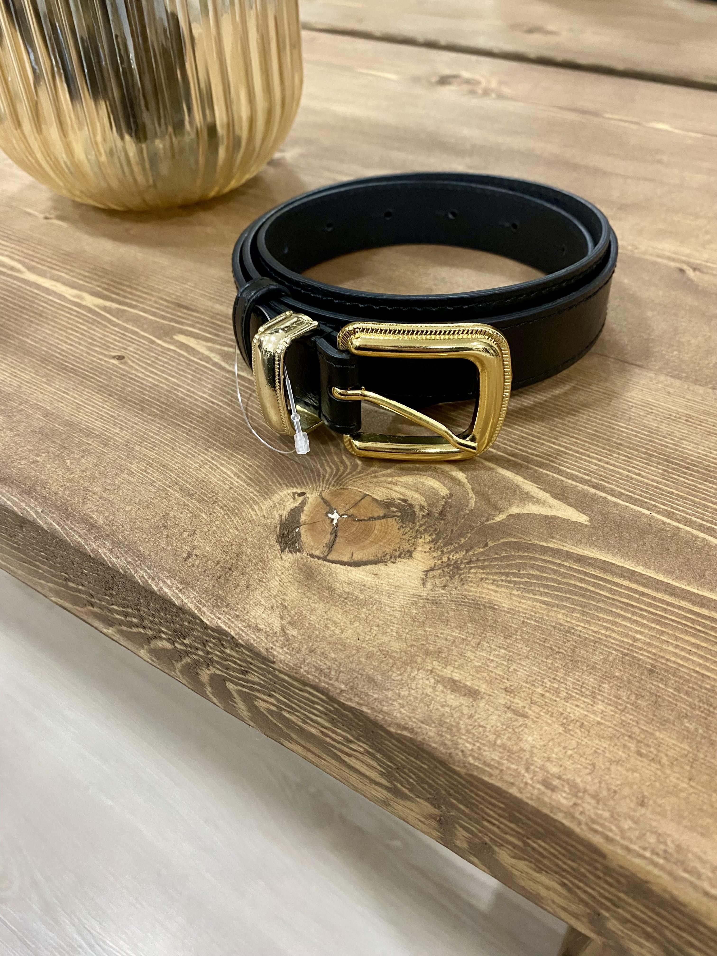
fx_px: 718
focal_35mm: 26
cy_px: 478
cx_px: 358
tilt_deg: -42.0
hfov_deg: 53.1
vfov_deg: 67.3
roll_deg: +0.4
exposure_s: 1/50
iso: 320
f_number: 1.8
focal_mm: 4.25
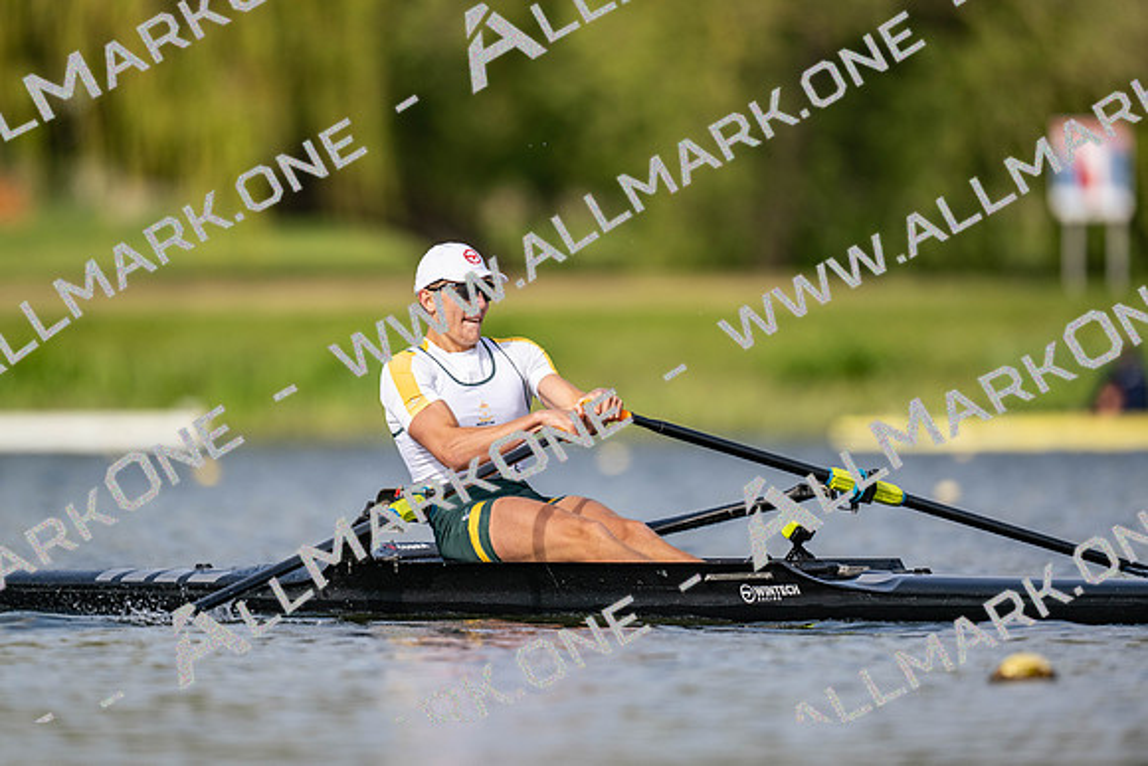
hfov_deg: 3.4
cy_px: 383
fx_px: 19137
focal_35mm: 600
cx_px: 574
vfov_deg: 2.3
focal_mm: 600
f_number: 4
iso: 320
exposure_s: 1/2500
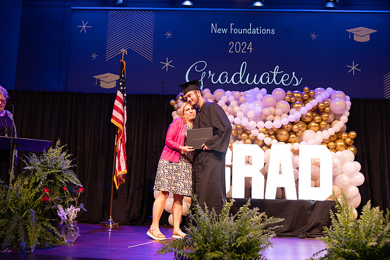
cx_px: 195
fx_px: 412
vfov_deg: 35.1
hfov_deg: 50.7
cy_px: 130
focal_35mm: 38
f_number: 4
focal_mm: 38
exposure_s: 1/200
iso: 1600
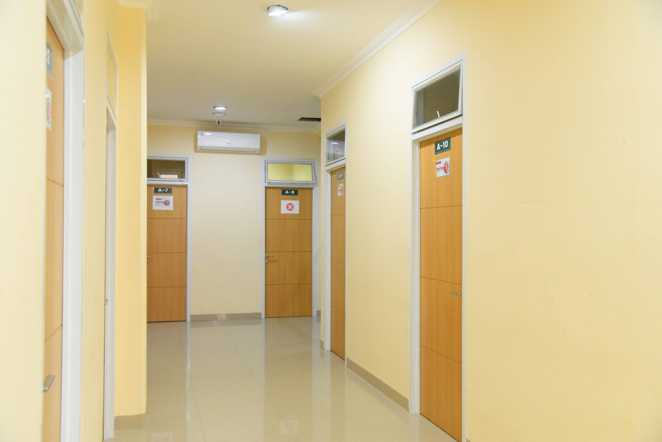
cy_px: 221
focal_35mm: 32
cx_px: 331
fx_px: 588
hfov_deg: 58.7
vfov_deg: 41.1
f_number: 4.5
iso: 8000
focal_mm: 32
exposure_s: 1/400
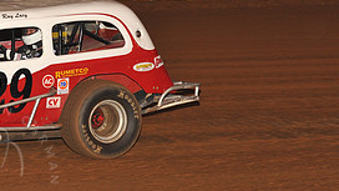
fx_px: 2103
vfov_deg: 5.2
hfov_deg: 9.1
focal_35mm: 234
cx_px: -17
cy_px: 62
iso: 800
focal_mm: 105
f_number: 6.3
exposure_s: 1/320
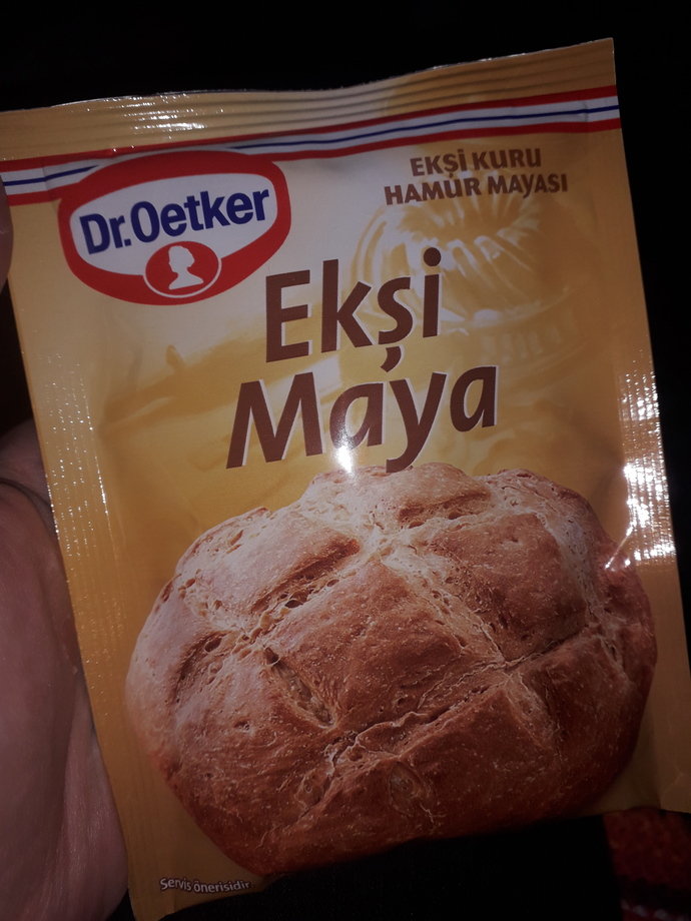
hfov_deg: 51.4
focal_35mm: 27
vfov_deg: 65.3
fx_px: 719
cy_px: 460
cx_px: 346
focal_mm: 3.6
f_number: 1.9
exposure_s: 1/618
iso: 40
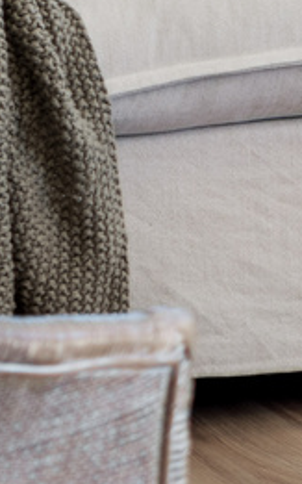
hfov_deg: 2.8
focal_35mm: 468
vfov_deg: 4.5
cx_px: 1012
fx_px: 6166
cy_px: 86
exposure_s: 1/125
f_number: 2.8
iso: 100
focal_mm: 50
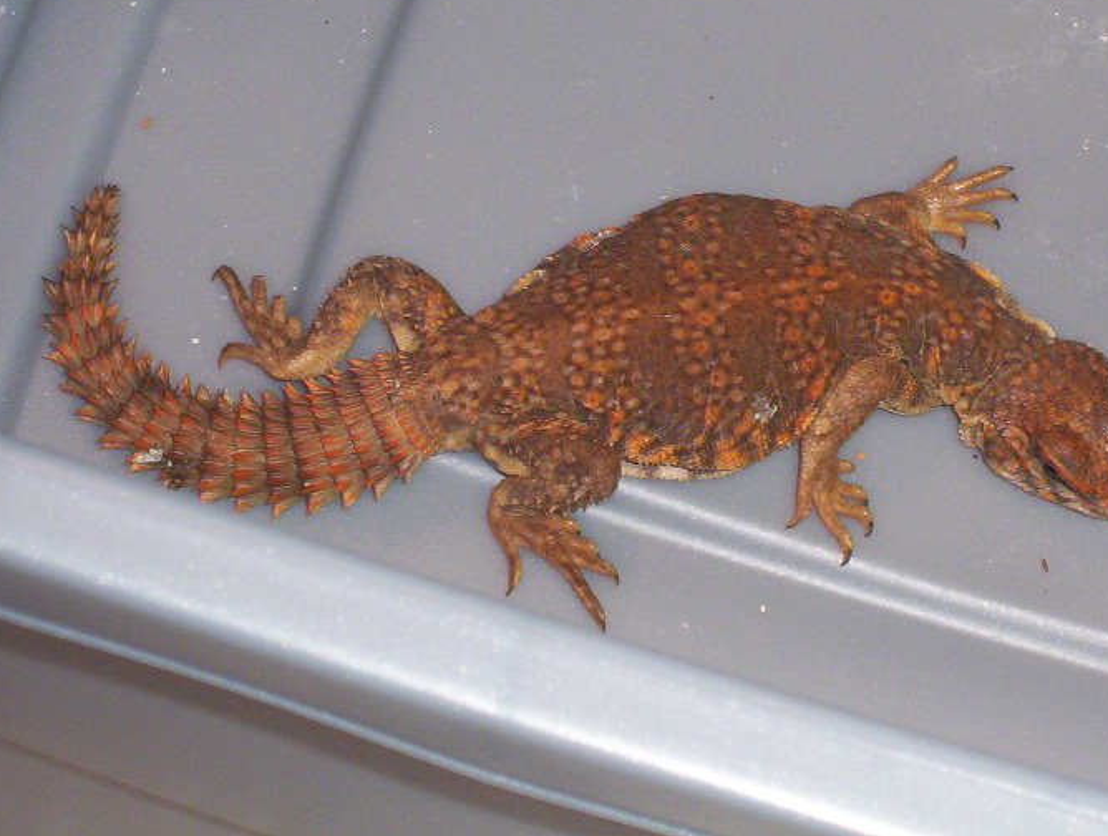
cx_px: 586
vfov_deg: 11.3
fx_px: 4234
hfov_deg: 14.9
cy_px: 327
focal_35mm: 132
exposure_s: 1/90
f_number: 4.72
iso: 140
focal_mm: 16.61
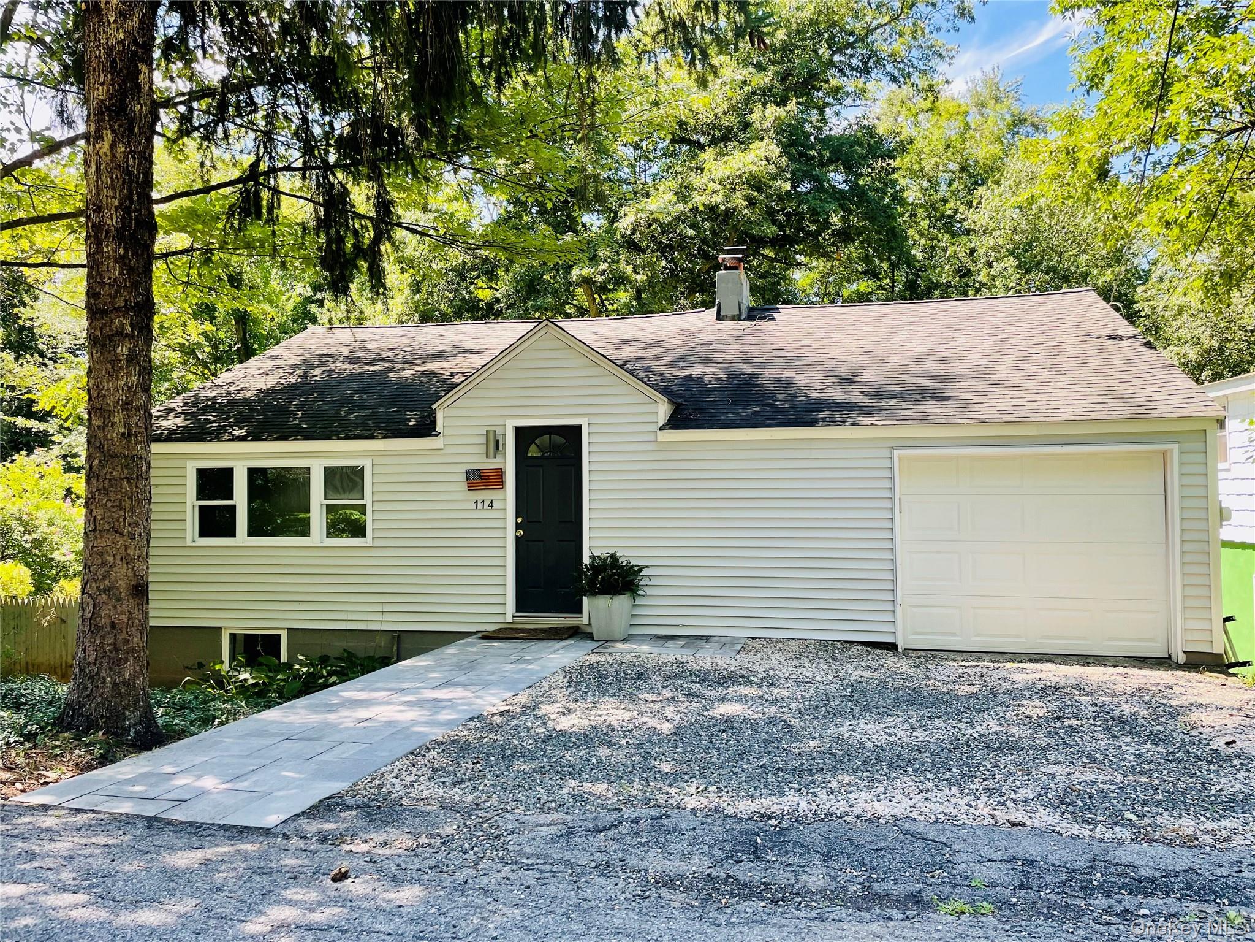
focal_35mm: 26
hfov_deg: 67.3
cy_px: 471
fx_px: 943
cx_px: 628
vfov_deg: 53.1
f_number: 1.6
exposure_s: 1/363
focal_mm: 4.2
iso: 32
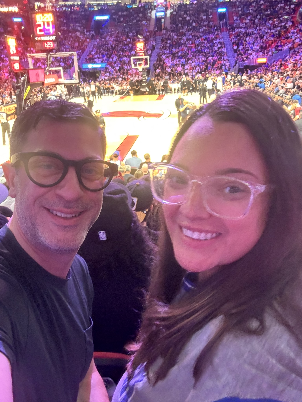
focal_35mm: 30
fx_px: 349
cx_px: 151
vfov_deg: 60.0
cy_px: 201
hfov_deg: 46.8
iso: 500
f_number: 1.9
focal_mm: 2.69
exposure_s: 1/30
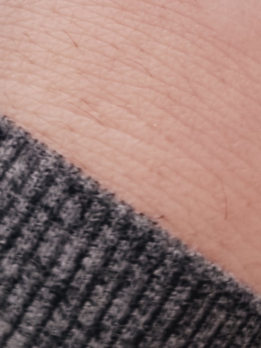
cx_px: 236
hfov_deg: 13.2
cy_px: -235
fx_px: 1116
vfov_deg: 15.7
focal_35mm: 111
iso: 200
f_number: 1.8
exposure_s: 1/100
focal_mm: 5.4
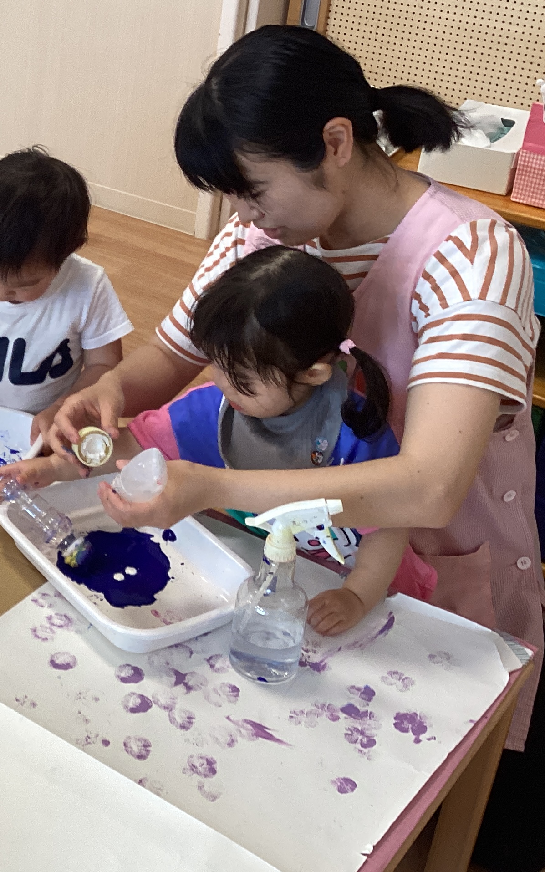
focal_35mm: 56
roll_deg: +1.7
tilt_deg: -29.9
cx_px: -167
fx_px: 1331
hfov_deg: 21.0
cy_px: 351
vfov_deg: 36.2
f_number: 2.4
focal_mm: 3.3
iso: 125
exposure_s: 1/60
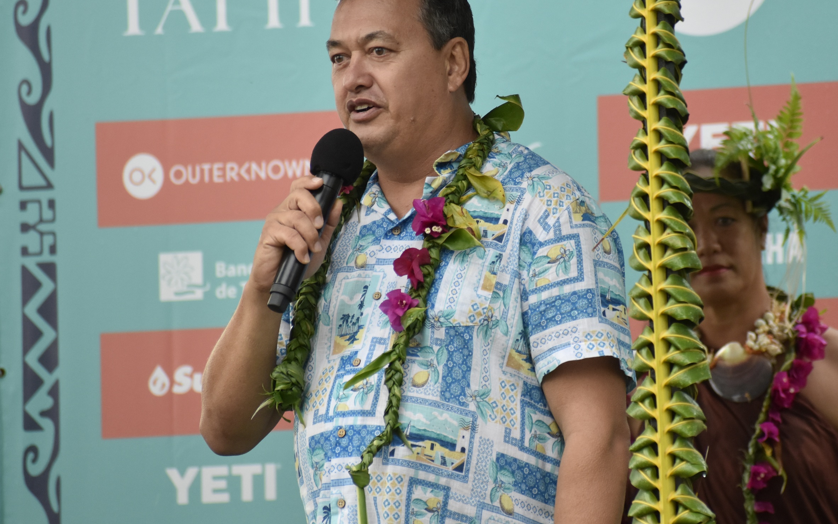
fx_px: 10164
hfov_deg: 4.7
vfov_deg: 3.0
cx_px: 525
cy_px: 255
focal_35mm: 445
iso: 800
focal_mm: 230
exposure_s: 1/400
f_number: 5.6
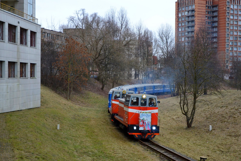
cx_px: 120
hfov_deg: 35.1
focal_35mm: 57
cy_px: 80
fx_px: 382
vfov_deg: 23.8
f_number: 4.5
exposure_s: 1/500
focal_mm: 38
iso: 900
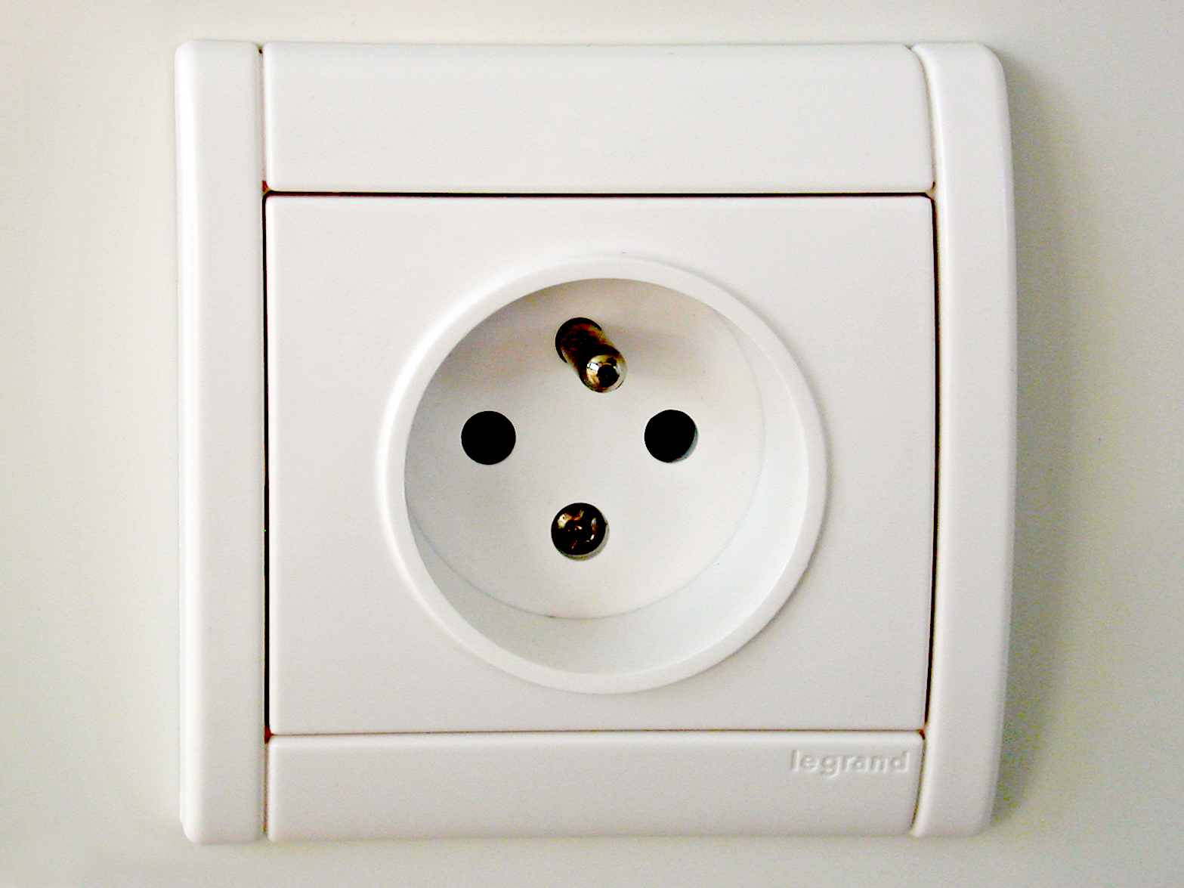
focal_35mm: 64
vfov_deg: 22.9
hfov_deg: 30.3
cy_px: 444
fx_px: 2189
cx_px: 592
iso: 100
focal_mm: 9.7
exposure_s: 1/50
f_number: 3.5
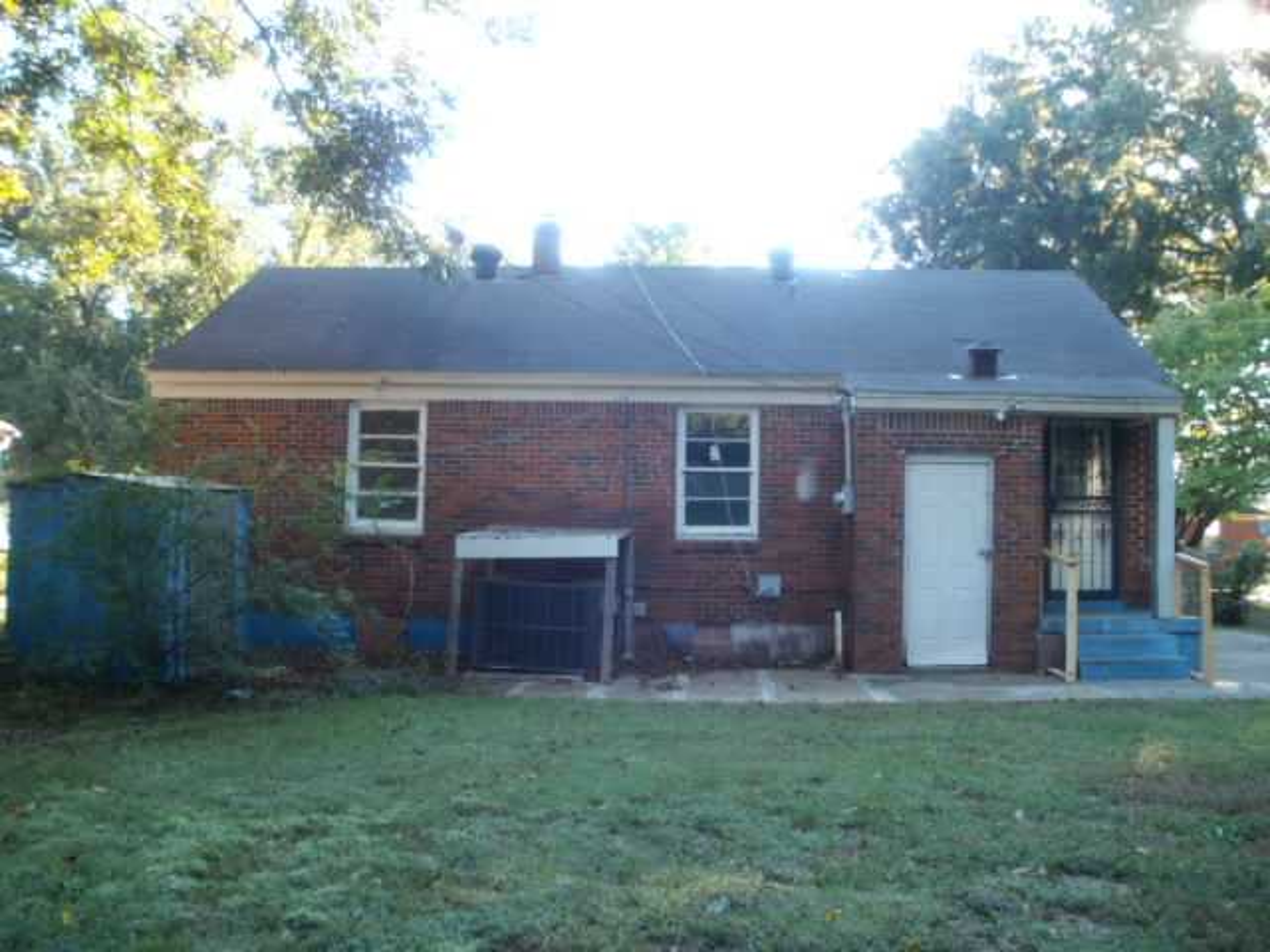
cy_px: 476
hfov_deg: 51.4
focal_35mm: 36
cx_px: 635
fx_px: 1321
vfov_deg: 39.7
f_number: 3.5
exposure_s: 1/40
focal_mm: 6.3
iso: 100
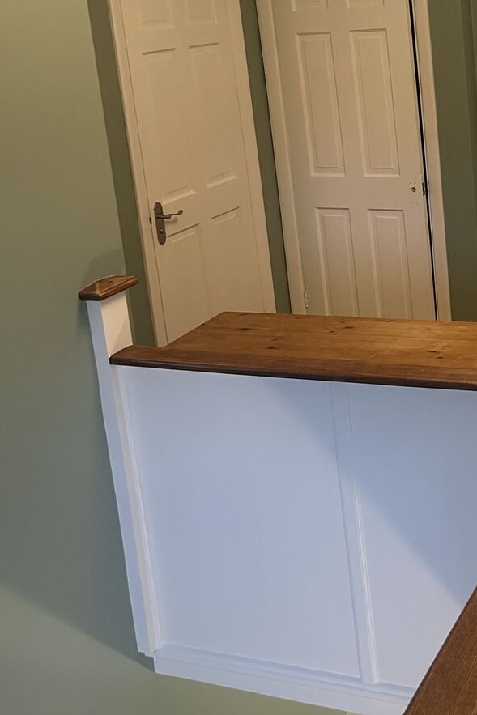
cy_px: 171
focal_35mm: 49
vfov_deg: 39.2
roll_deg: +4.8
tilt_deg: -10.6
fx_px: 973
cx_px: 479
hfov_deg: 26.1
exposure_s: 1/50
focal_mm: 5.7
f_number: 1.5
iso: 200
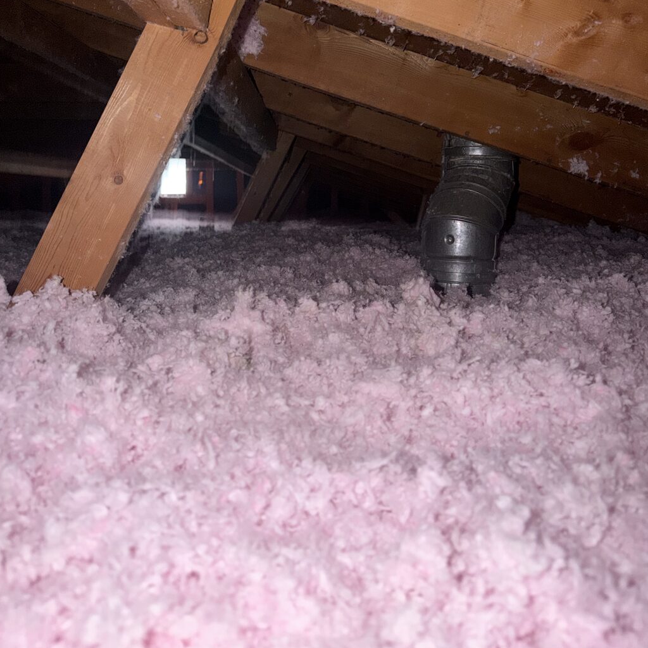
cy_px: 226
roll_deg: +0.5
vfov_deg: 54.7
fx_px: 614
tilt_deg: -2.1
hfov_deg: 55.6
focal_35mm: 29
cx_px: 327
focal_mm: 6.76
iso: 50
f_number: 1.78
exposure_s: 1/4
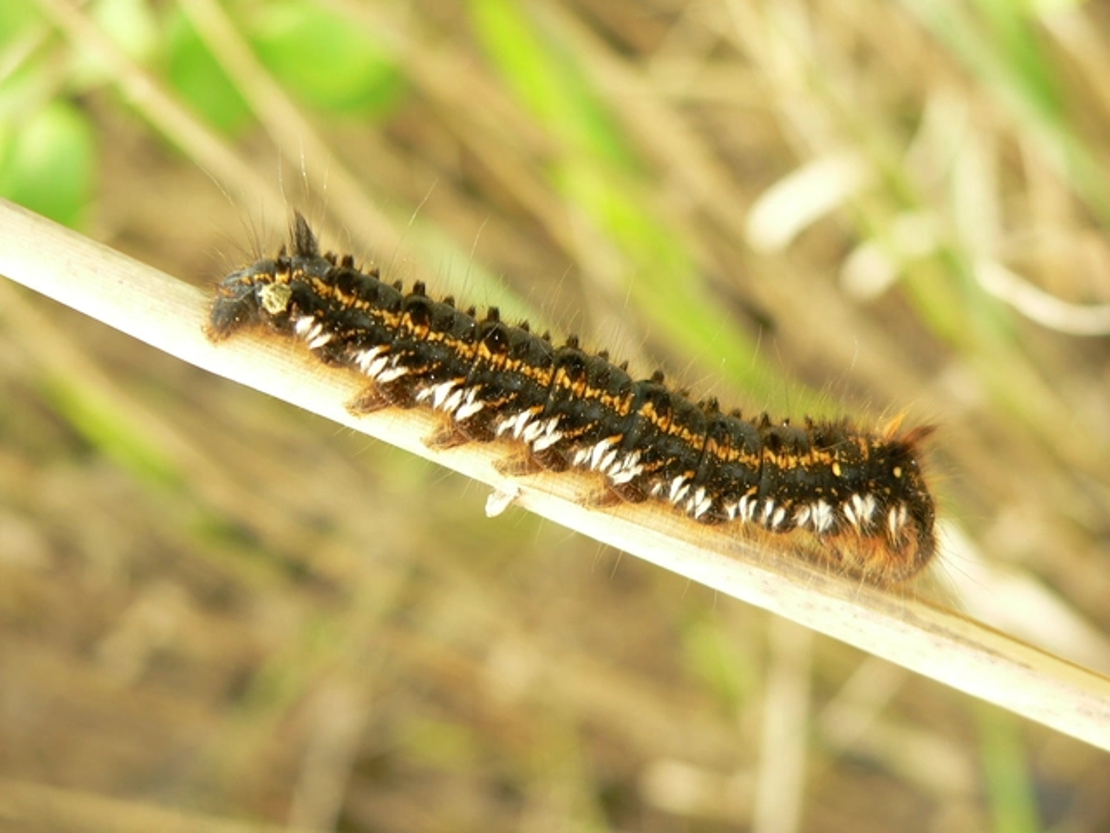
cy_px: 416
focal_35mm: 75
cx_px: 555
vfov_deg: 19.6
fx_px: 2405
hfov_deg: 26.0
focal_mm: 12.4
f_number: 3.7
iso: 80
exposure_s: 1/80
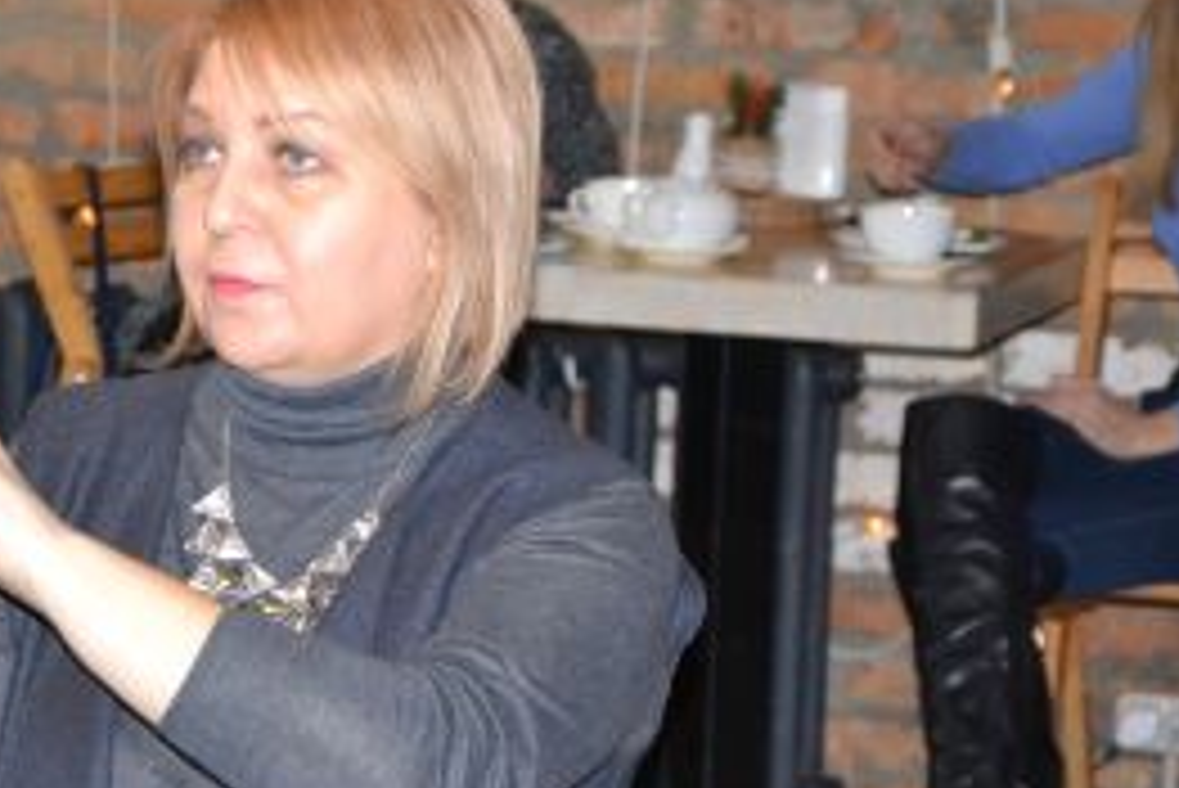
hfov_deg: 12.0
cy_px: 365
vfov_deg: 8.1
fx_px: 5570
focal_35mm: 170
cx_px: 220
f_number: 5.6
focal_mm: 66
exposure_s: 1/60
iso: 1600
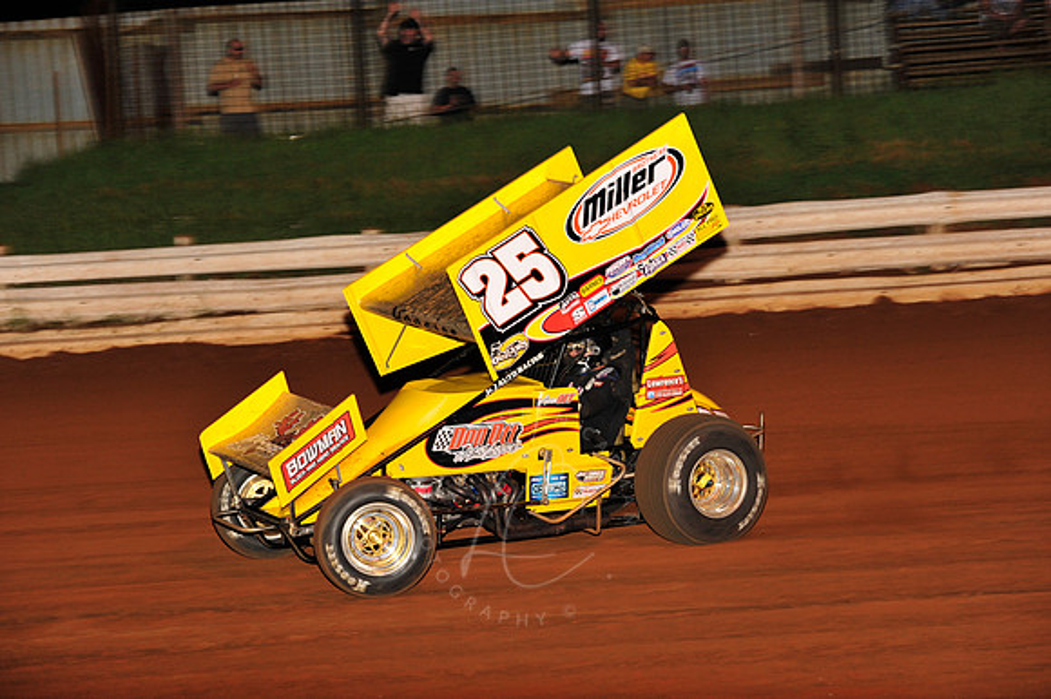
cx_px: 526
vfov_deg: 12.2
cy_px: 350
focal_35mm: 112
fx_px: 3268
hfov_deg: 18.3
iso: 1000
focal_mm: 112
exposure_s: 1/320
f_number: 6.3
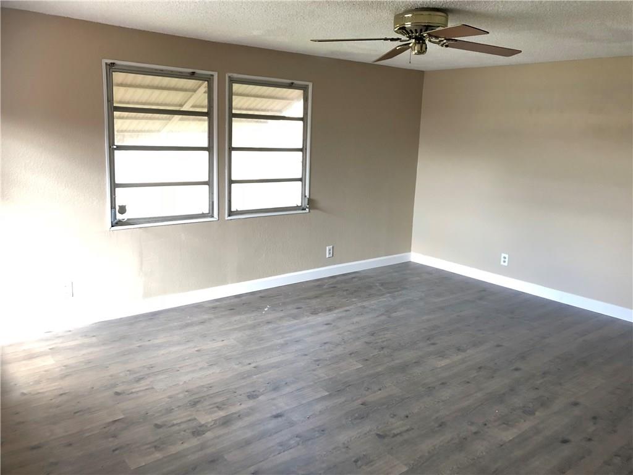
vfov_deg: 49.7
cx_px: 316
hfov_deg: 63.4
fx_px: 512
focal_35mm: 28
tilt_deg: -11.3
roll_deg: -2.6
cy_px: 238
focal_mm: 3.99
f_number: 1.8
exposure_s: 1/15
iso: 50
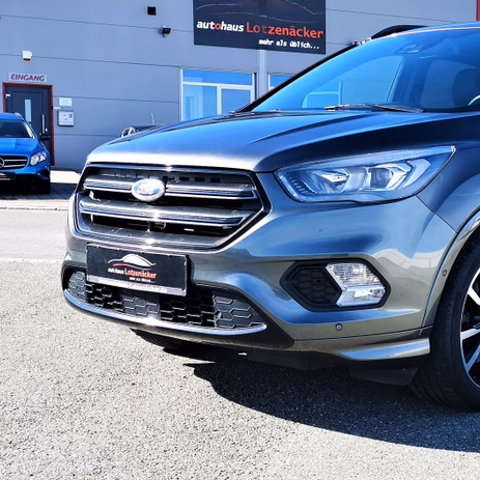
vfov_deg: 29.6
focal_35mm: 58
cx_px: 410
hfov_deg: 28.7
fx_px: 910
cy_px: 242
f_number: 1.8
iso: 50
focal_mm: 5.58
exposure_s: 1/1094
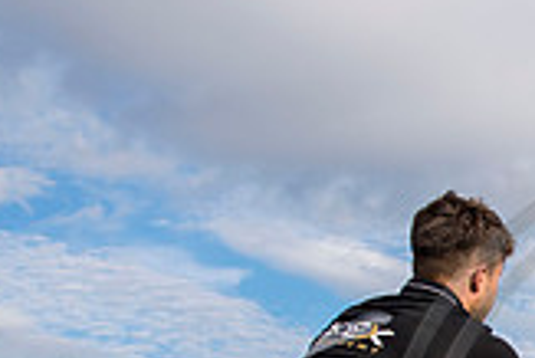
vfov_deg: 17.8
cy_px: 484
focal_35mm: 71
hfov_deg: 24.4
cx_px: 719
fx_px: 1056
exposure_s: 1/1600
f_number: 4
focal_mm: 20
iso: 250
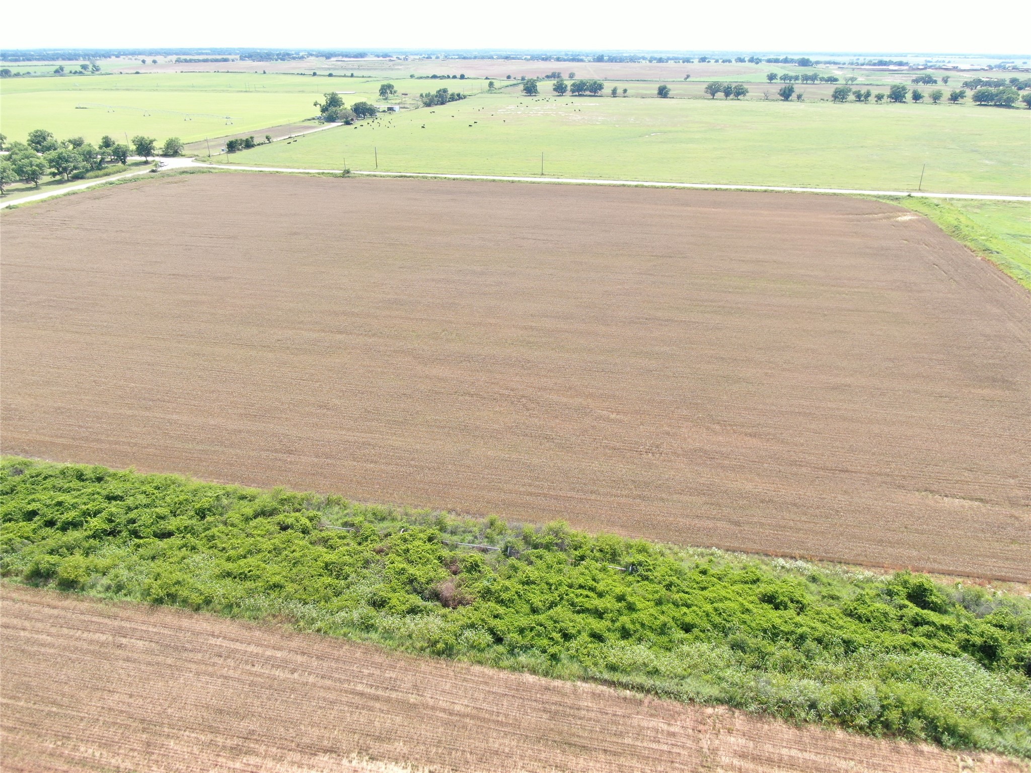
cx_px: 516
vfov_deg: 56.8
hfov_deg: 71.6
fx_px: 715
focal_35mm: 24
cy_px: 386
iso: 100
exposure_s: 1/400
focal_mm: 4.39
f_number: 2.8
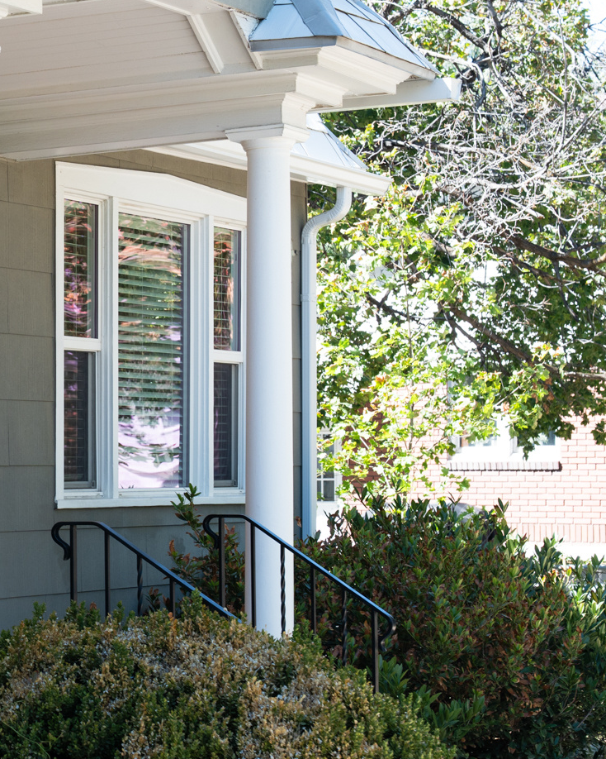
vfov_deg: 18.8
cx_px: -101
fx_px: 2288
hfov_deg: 14.6
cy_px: 461
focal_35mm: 102
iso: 400
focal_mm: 50
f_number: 5.6
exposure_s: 1/125
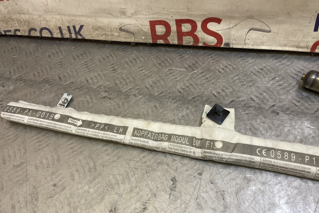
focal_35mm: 28
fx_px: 248
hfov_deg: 65.5
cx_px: 161
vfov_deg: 46.4
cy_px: 102
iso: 100
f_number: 1.6
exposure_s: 1/100
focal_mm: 4.2
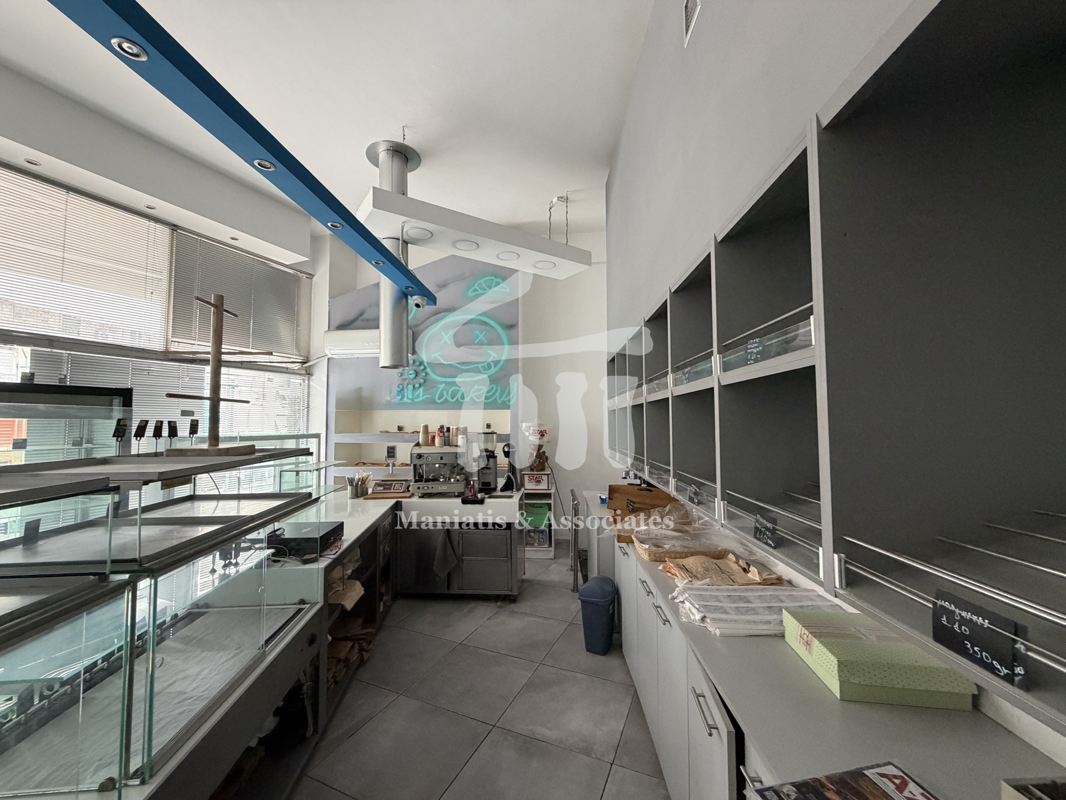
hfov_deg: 102.1
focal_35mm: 14
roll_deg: +0.3
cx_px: 533
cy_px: 400
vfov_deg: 85.7
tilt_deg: +3.2
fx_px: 431
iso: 320
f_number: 2.2
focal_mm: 2.22
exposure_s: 1/73
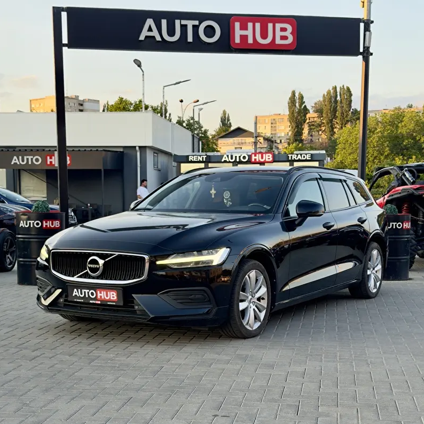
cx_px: 213
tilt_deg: -6.4
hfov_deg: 30.0
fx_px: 790
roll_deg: +0.2
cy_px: 281
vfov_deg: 29.8
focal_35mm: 57
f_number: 1.78
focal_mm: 6.76
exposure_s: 1/425
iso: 80
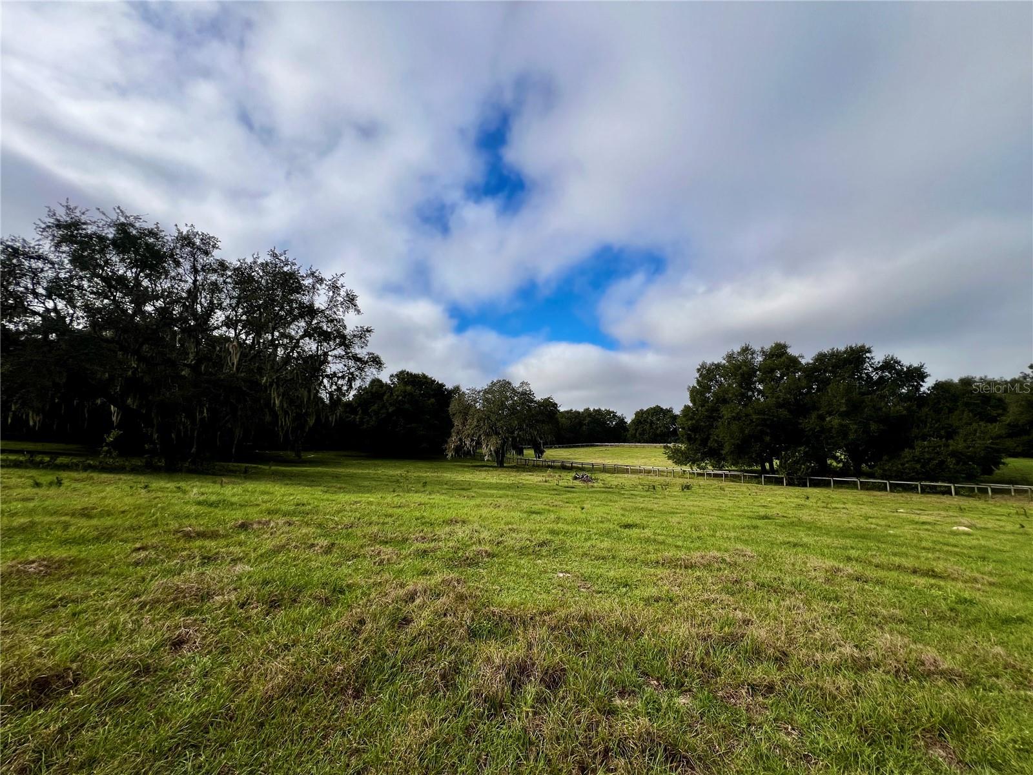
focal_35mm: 13
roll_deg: +0.7
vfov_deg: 89.9
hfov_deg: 106.2
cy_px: 388
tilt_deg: +7.7
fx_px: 388
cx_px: 516
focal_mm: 1.57
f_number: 1.8
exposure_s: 1/2053
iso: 32
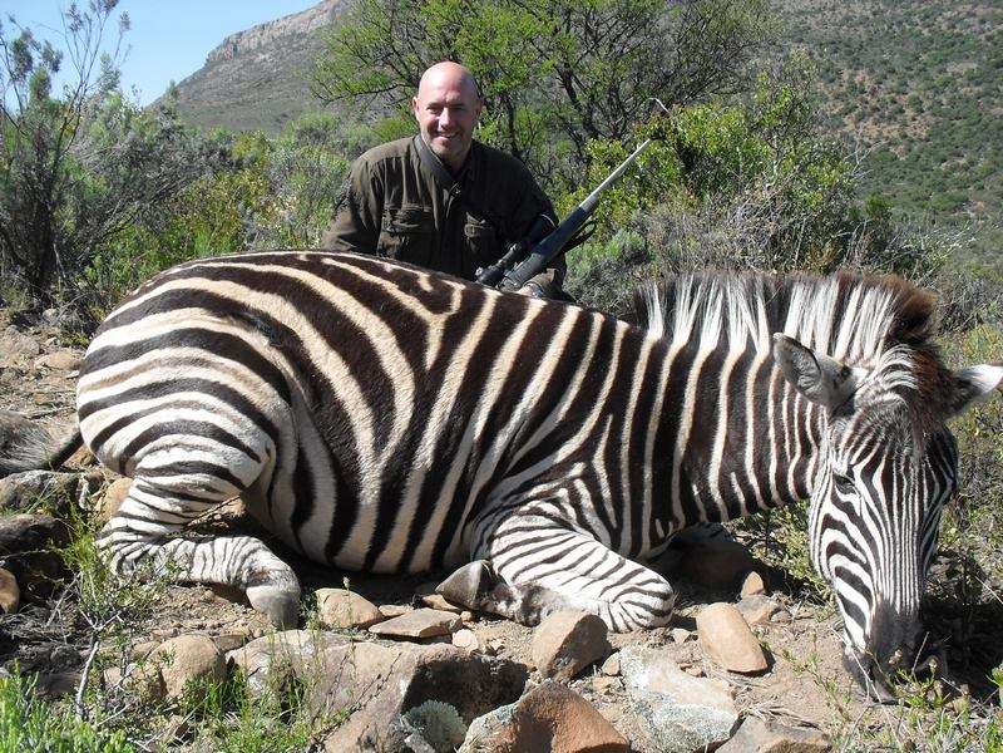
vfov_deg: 37.7
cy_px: 376
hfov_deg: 49.0
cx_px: 502
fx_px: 1101
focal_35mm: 38
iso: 80
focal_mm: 6.3
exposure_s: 1/90
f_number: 8.3
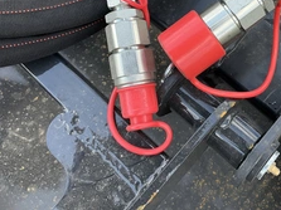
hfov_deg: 35.8
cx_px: 221
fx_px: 422
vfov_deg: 27.4
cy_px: 41
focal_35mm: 52
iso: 25
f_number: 1.8
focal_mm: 3
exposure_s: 1/277
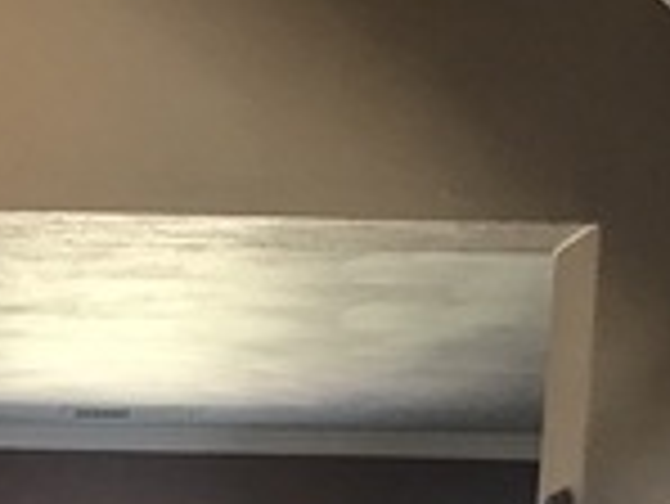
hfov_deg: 14.8
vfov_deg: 10.6
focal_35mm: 125
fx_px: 2421
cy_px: 1116
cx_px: -299
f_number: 1.8
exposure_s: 1/30
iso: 25
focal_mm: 3.99
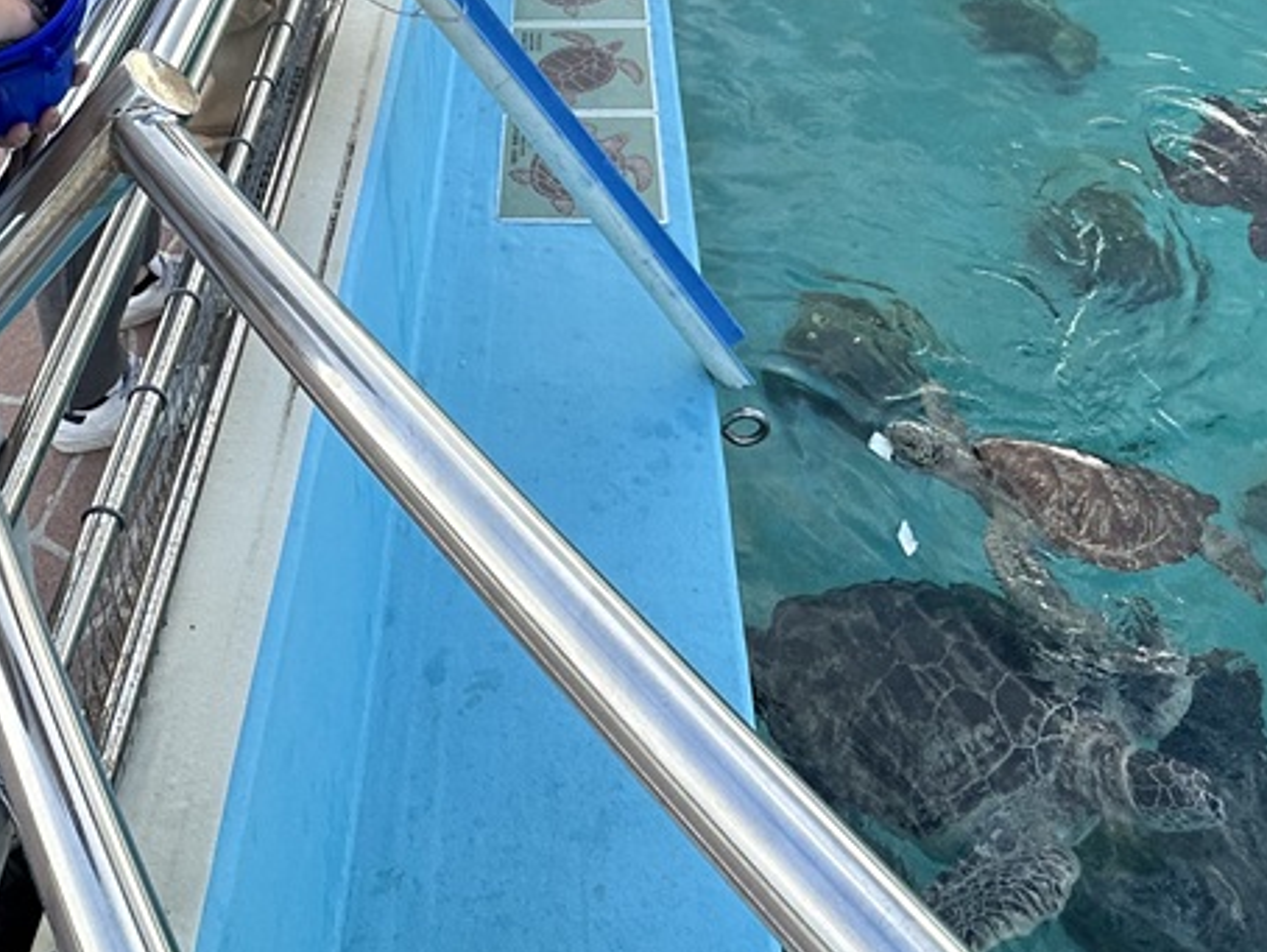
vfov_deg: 32.2
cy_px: -184
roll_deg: +2.9
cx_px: 497
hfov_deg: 49.8
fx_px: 1355
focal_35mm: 37
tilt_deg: -24.3
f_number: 2.2
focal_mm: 2.22
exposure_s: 1/304
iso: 40
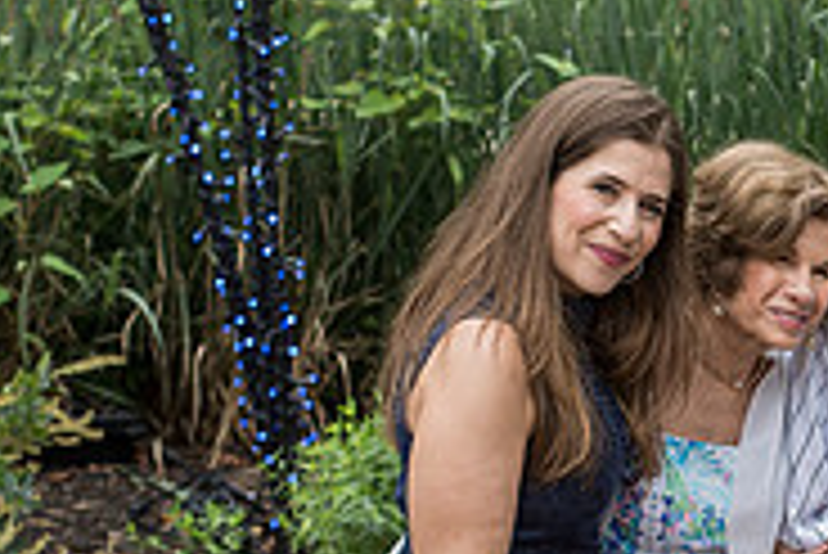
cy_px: 479
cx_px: 1120
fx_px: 3798
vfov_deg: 8.3
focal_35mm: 165
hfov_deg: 12.0
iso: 400
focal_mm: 50
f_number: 4
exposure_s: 1/640
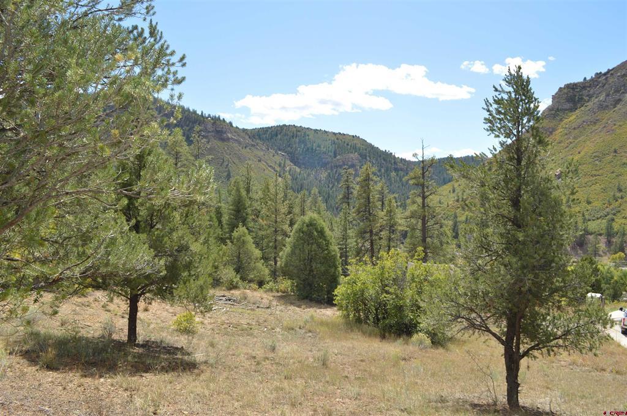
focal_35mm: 27
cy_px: 208
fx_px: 470
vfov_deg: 47.8
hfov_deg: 67.4
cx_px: 314
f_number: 8
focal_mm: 18
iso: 100
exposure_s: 1/200
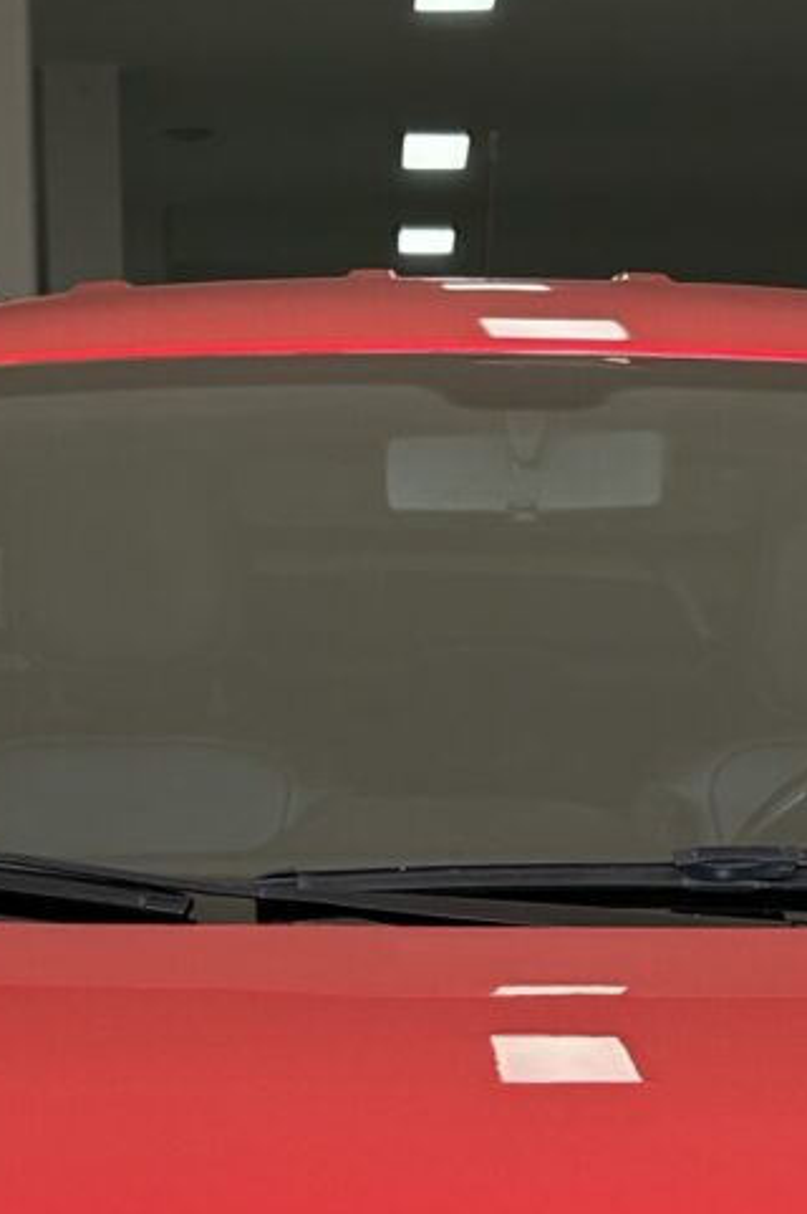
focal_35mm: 144
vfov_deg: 13.7
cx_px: 651
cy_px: 1560
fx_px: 4849
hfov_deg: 9.5
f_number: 1.6
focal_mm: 5.96
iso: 50
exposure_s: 1/325
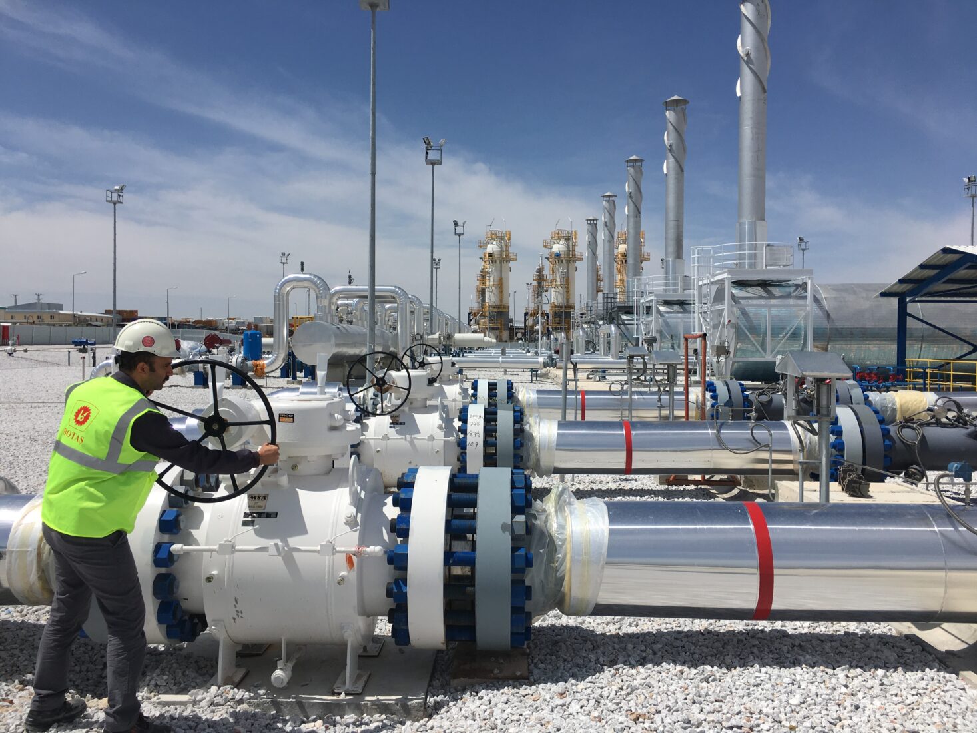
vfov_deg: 48.2
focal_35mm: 29
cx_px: 488
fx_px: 818
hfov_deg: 61.7
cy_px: 366
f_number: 2.2
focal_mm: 4.15
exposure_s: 1/4049
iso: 25
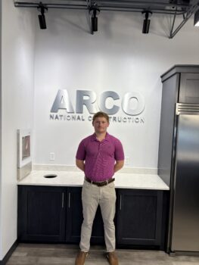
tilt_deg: -4.9
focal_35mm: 26
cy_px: 132
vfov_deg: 67.3
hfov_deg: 53.1
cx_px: 100
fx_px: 199
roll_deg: -1.9
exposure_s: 1/120
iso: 64
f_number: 1.6
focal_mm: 5.96
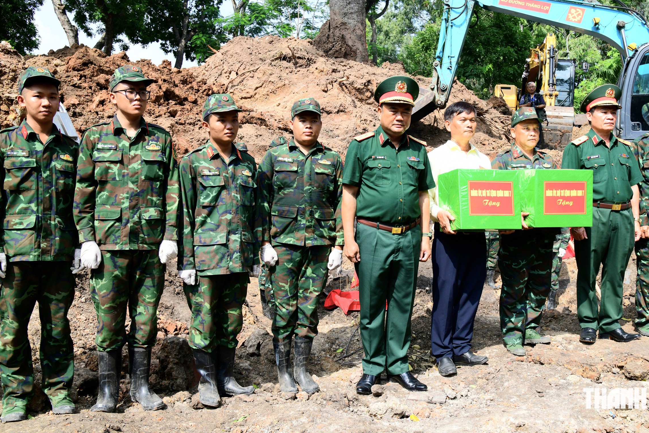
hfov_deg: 67.3
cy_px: 191
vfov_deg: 47.8
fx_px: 487
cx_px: 353
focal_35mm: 27
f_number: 8
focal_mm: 24
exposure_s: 1/500
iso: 320
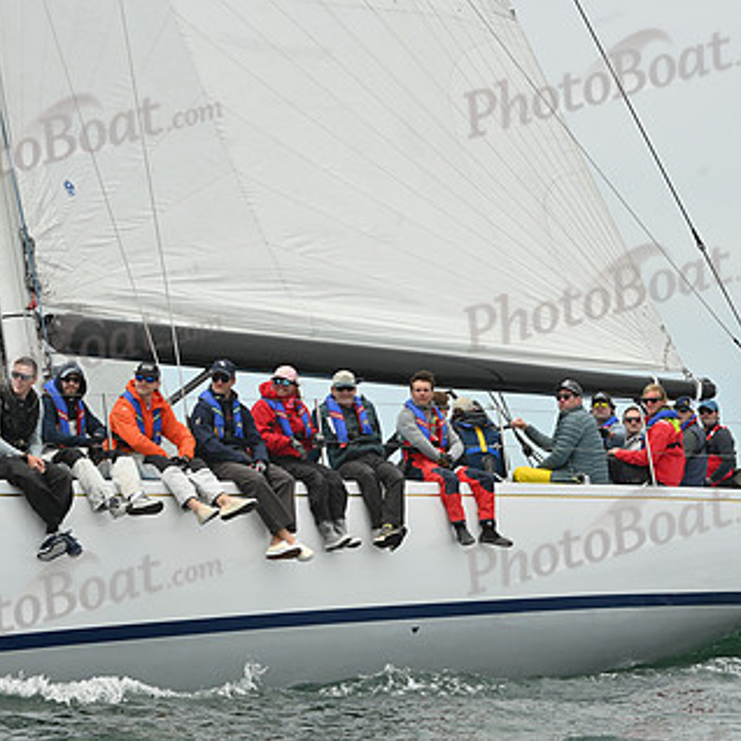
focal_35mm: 152
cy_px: 446
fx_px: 3681
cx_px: 345
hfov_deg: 11.5
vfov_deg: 11.5
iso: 320
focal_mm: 98
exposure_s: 1/1000
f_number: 11
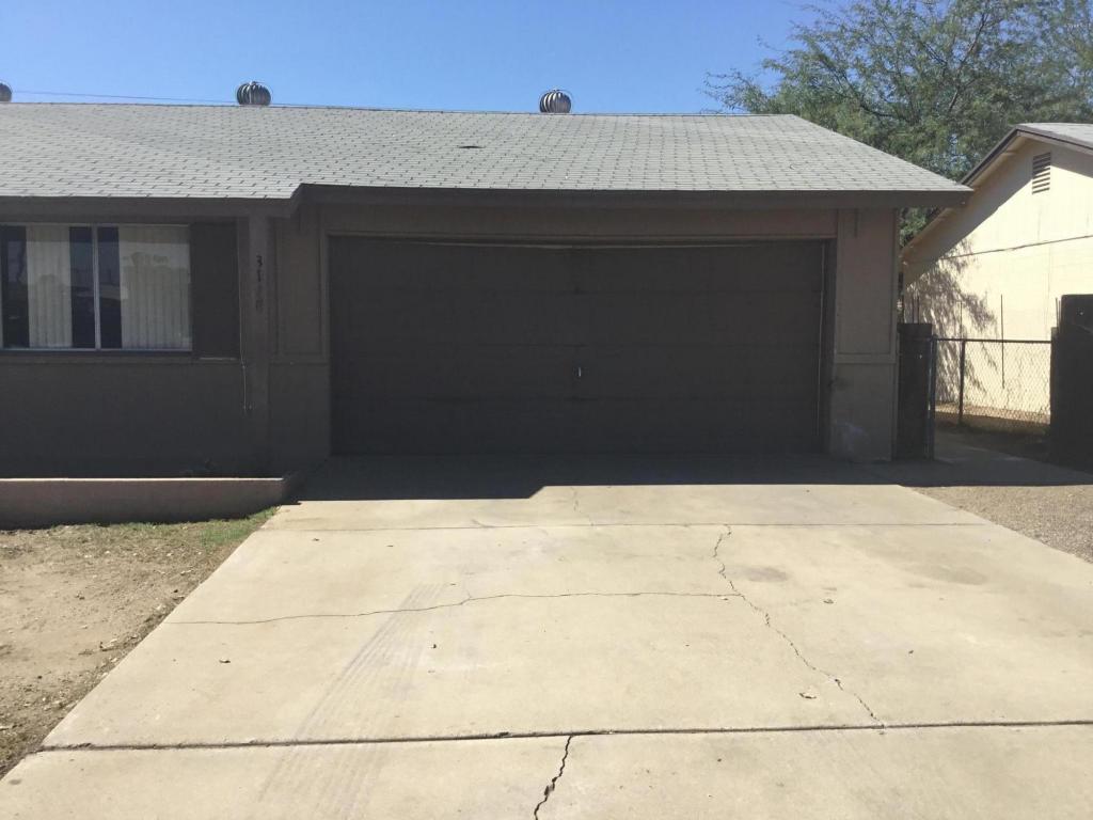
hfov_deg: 58.4
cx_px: 546
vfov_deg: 45.4
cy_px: 410
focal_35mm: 31
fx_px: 979
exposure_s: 1/1253
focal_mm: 3.3
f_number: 2.4
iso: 25
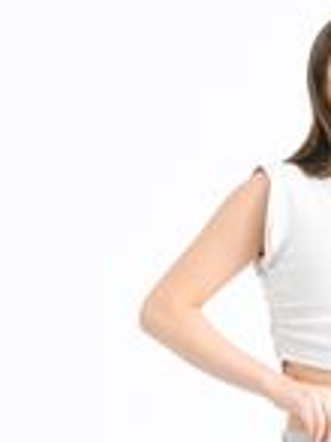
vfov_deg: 6.7
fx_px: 3754
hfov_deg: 5.0
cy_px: 592
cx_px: 364
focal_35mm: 294
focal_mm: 100
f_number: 9
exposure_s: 1/125
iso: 100
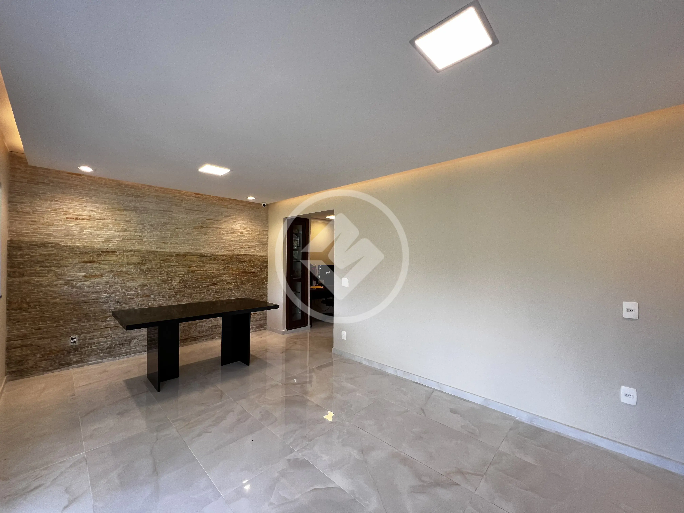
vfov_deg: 89.9
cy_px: 256
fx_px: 257
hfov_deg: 106.2
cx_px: 342
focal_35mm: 13
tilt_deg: -0.3
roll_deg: -0.3
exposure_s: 1/120
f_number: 1.8
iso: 125
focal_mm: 1.57
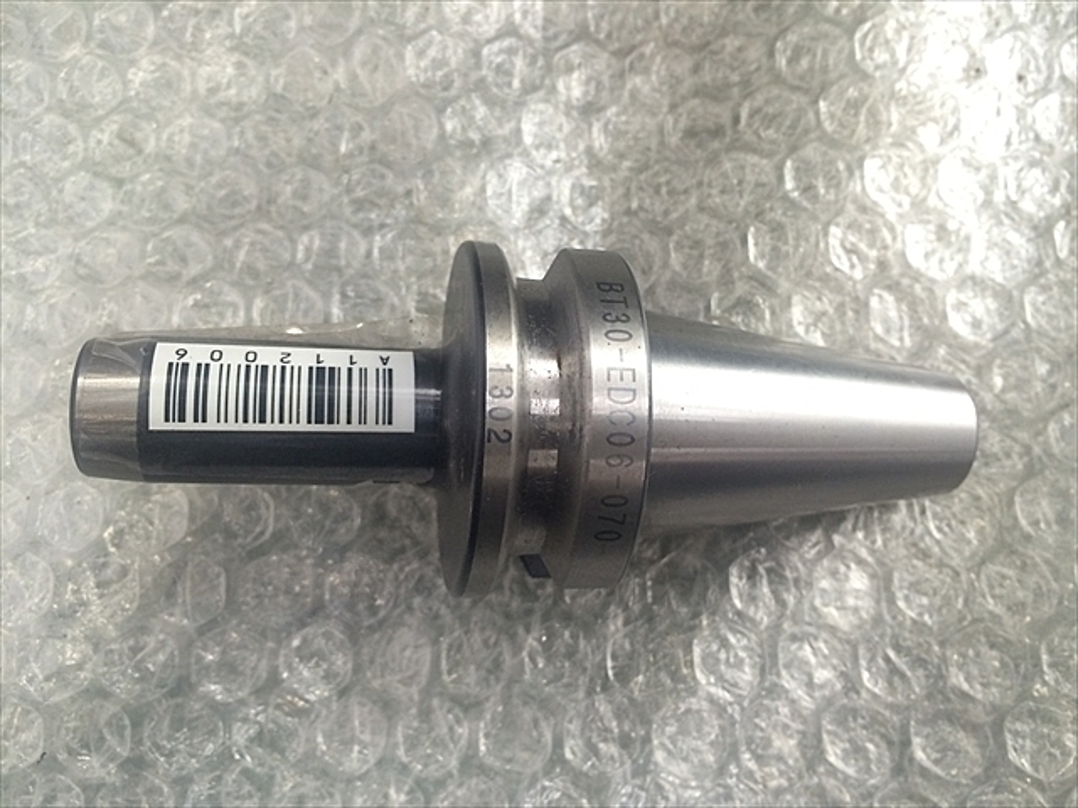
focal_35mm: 29
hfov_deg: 61.7
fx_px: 903
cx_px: 539
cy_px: 404
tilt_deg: -78.0
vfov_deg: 48.2
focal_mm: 4.15
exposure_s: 1/30
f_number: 2.2
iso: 125
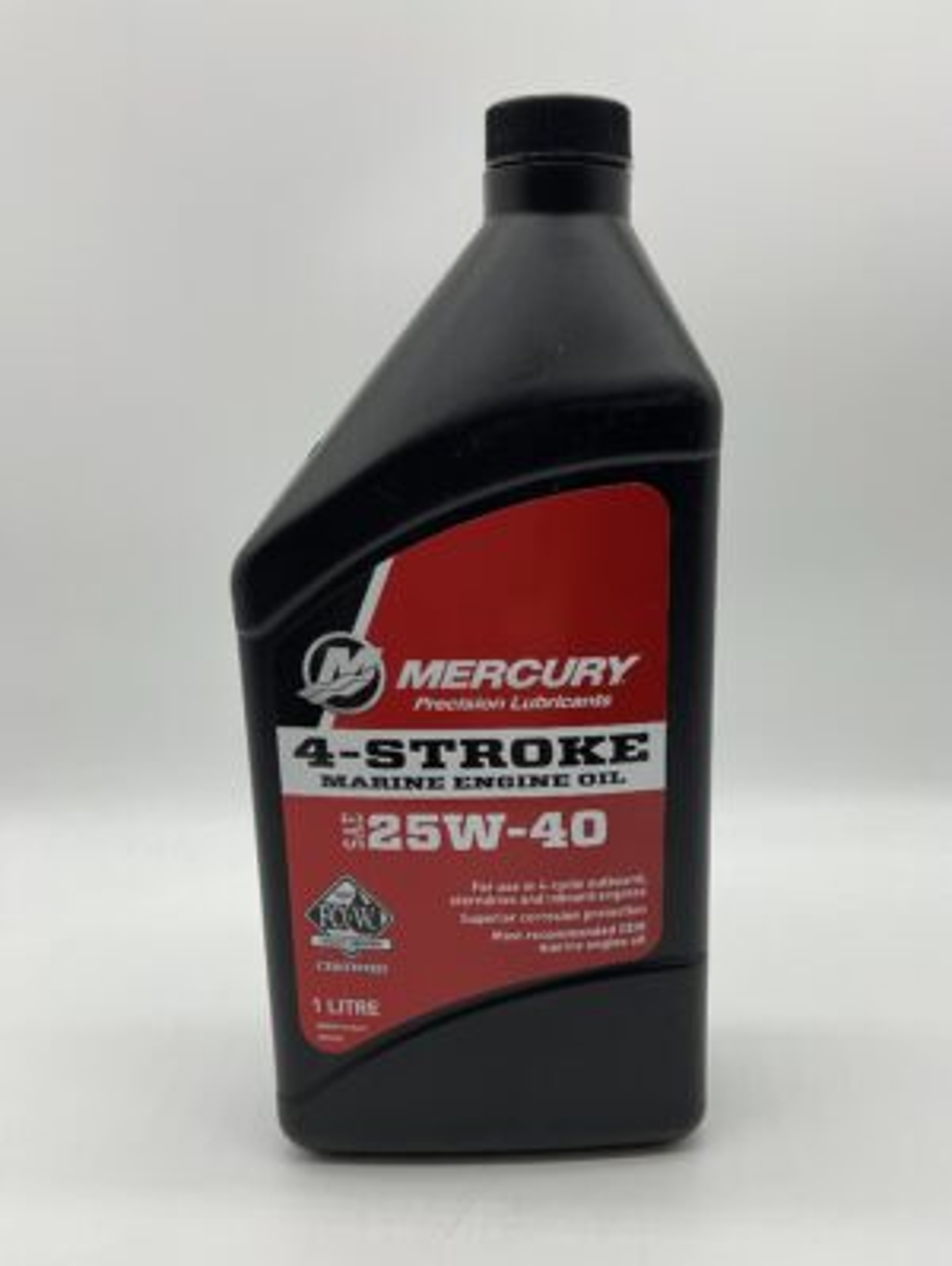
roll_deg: -0.2
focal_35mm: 29
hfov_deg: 48.3
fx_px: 1062
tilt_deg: -19.1
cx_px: 476
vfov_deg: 61.6
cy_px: 633
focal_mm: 3
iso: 16
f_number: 1.8
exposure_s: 1/749
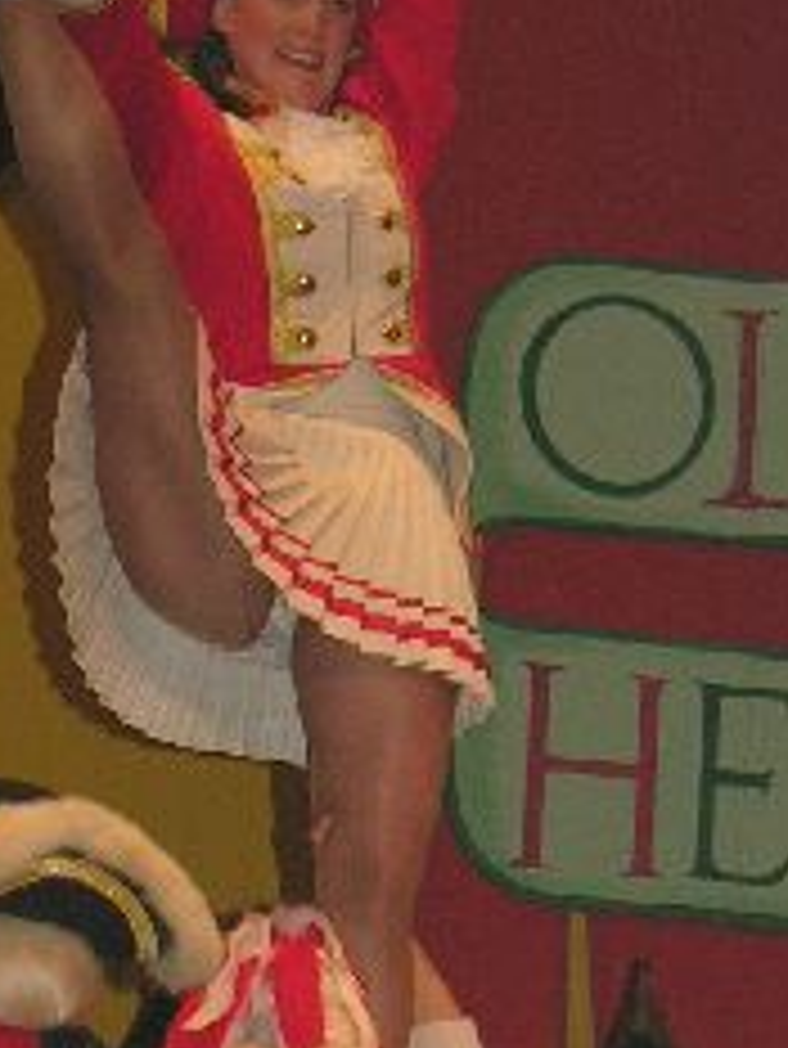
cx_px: 180
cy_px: 1104
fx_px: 11068
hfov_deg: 4.1
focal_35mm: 365
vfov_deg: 5.4
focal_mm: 26.5
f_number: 3.7
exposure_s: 1/120
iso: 100
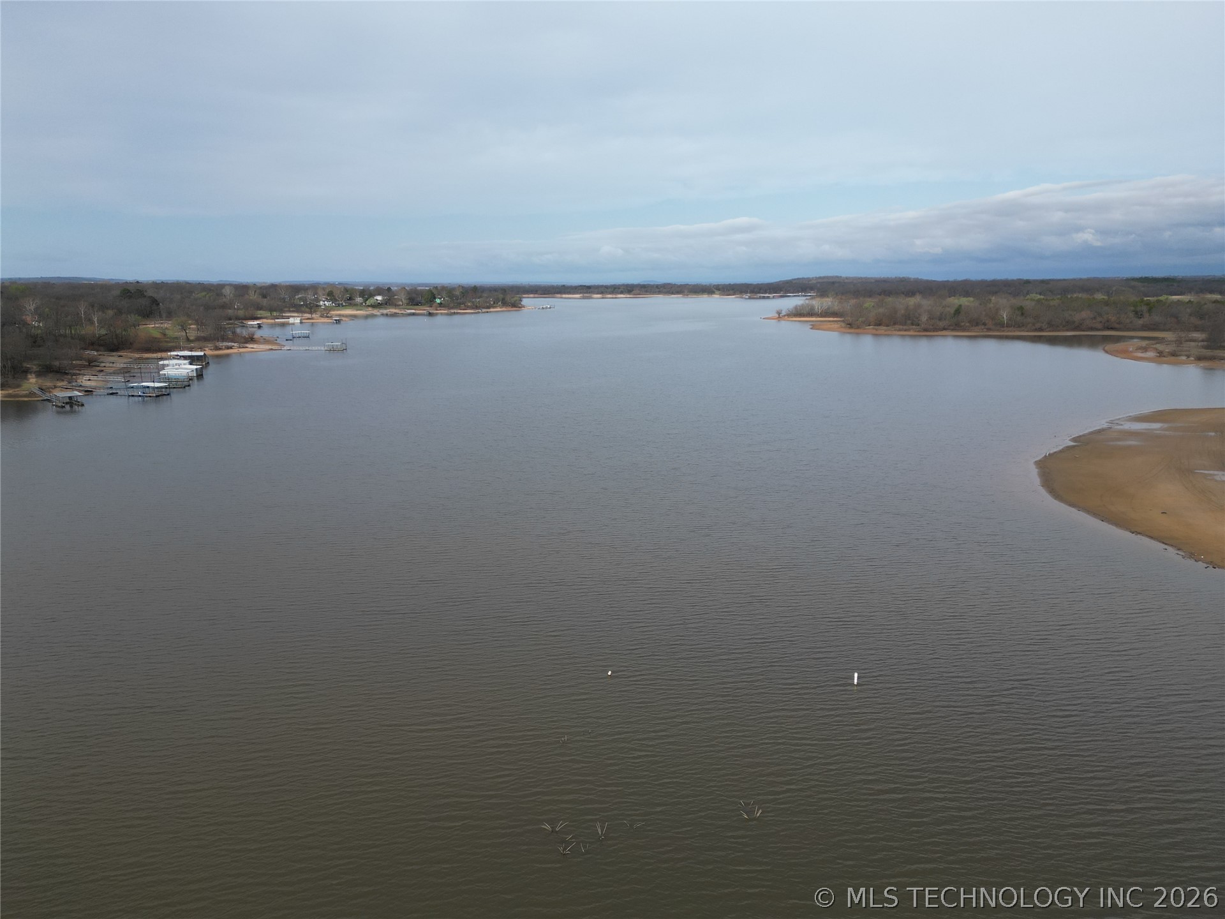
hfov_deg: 71.6
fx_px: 849
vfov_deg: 56.8
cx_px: 612
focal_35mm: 24
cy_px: 460
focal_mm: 6.72
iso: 120
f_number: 1.7
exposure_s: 1/3200
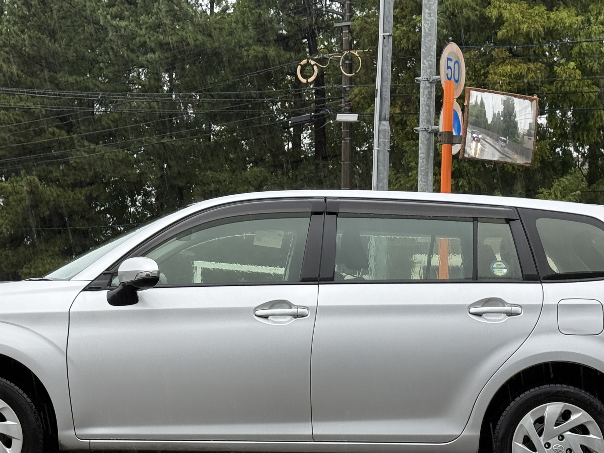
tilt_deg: +1.1
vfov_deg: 17.1
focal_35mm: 86
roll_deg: -1.3
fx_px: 1501
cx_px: 265
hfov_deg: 22.7
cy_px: 306
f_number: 1.78
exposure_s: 1/134
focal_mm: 6.76
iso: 100
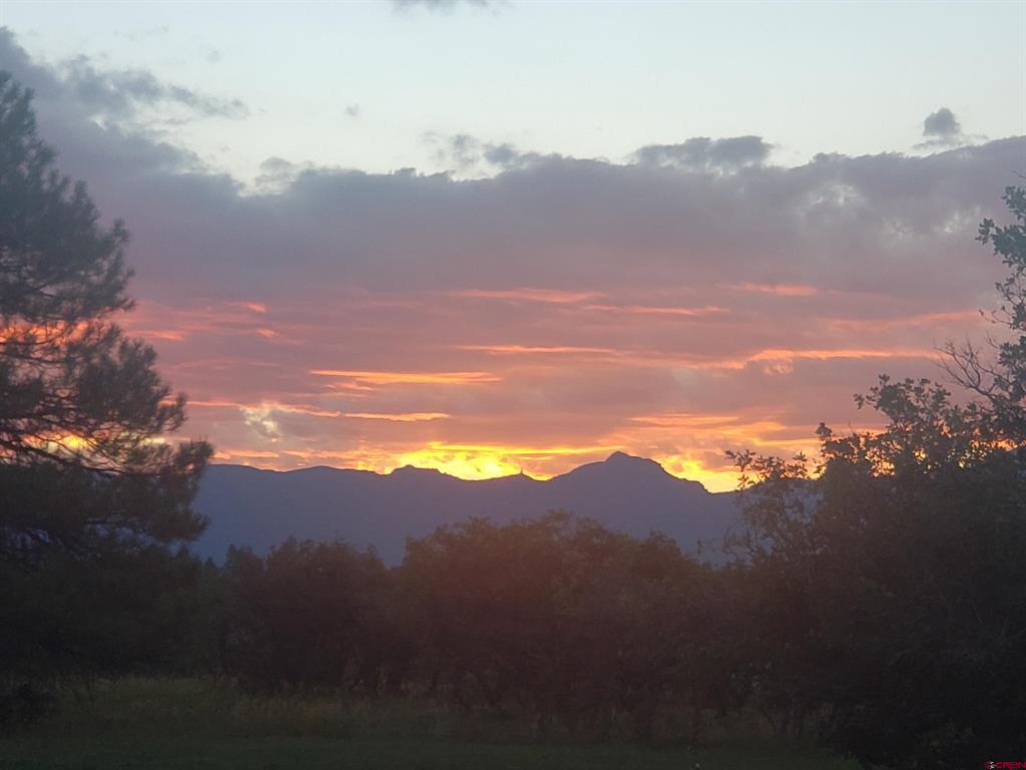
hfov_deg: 36.8
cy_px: 385
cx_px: 513
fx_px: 1541
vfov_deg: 28.0
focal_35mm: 52
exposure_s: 1/120
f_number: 2.4
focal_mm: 6
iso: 50
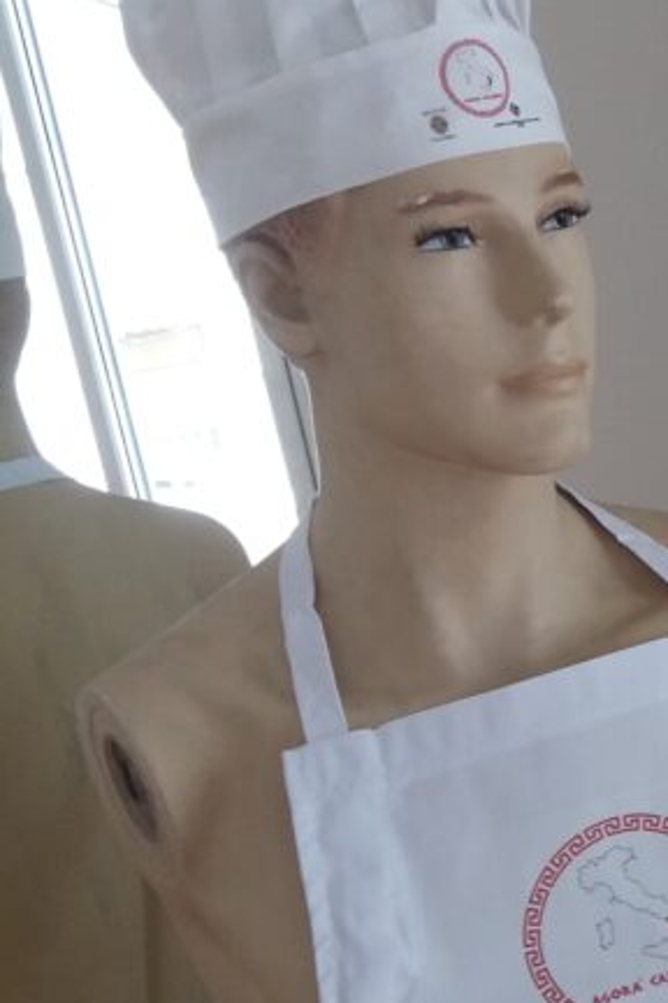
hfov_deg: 18.1
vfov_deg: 29.2
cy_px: 573
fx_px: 1920
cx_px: 928
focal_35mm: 69
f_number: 1.9
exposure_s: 1/33
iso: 100
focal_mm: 3.7
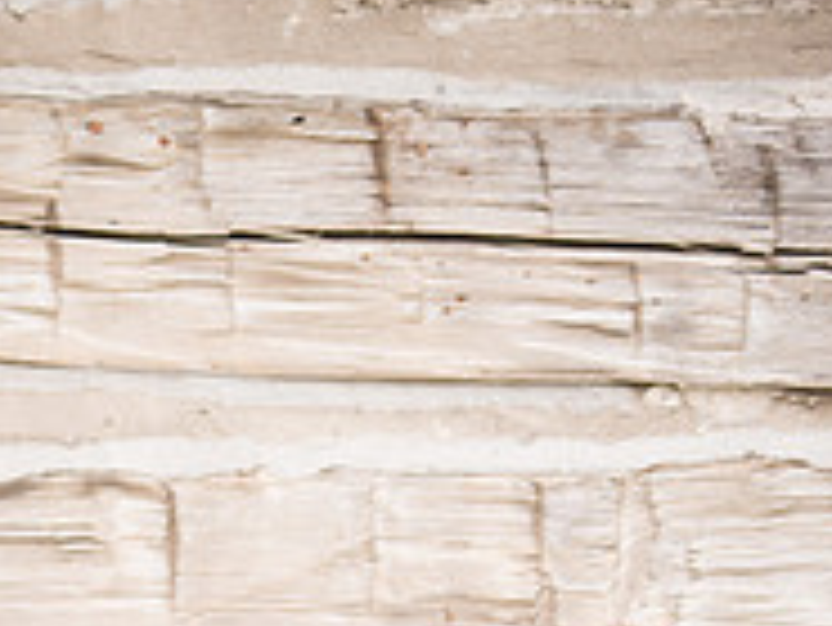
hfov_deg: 6.5
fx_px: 7239
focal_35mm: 301
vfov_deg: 4.9
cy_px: 763
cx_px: -247
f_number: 2.8
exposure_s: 1/30
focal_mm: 100
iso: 200
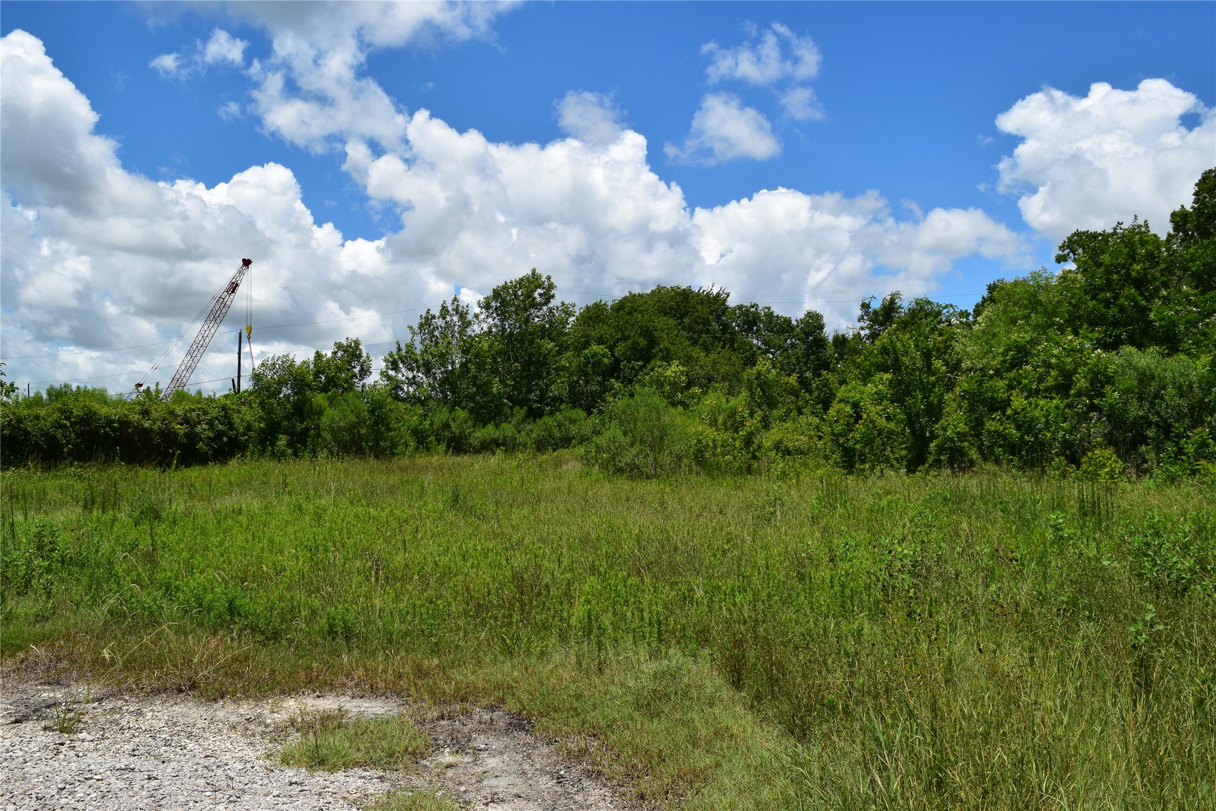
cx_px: 608
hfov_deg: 67.4
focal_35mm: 27
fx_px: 912
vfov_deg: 47.9
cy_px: 406
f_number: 11
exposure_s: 1/500
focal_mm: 18
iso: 220
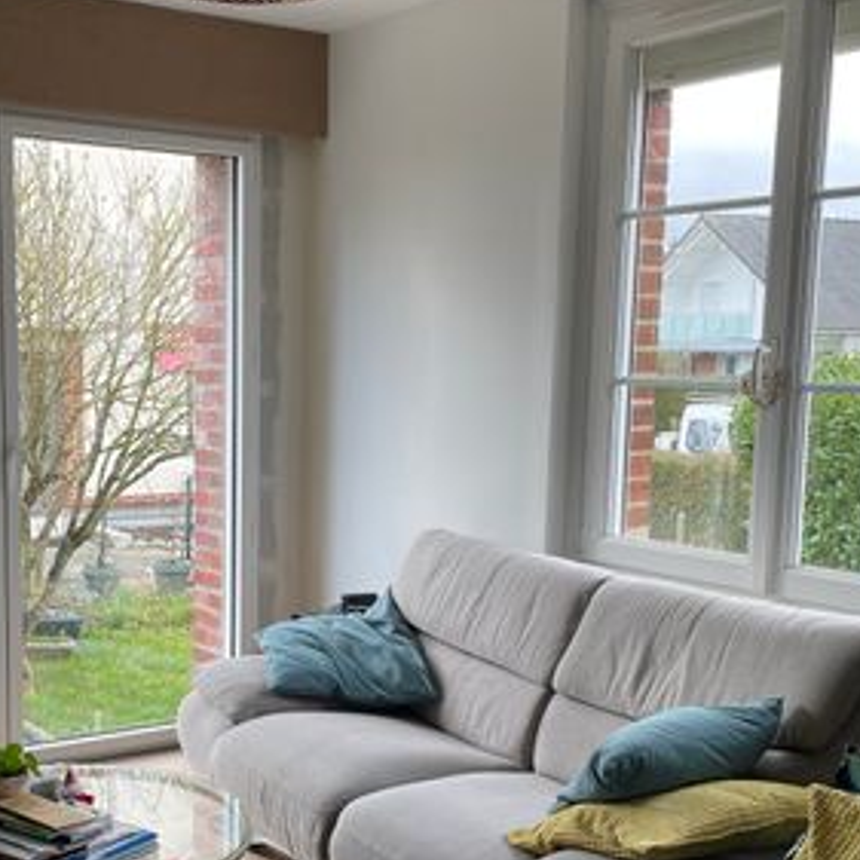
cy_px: 551
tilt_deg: -8.4
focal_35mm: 49
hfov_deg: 34.4
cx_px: 300
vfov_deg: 34.5
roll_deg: -0.8
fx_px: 1377
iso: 32
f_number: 1.6
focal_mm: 4.2
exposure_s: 1/130
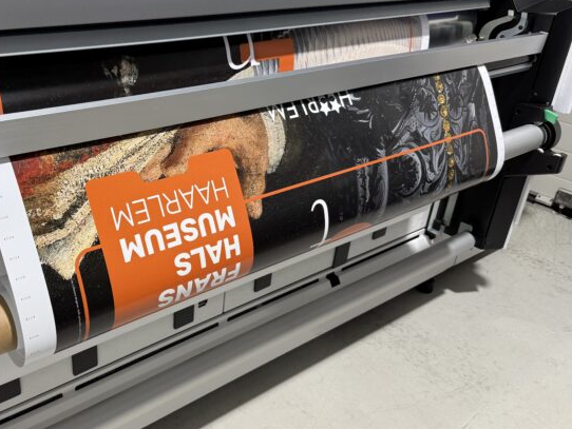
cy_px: 206
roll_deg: -1.2
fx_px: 562
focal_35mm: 34
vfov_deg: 41.8
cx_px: 174
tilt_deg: -26.8
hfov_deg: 52.5
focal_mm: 6.76
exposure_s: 1/121
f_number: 1.78
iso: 160
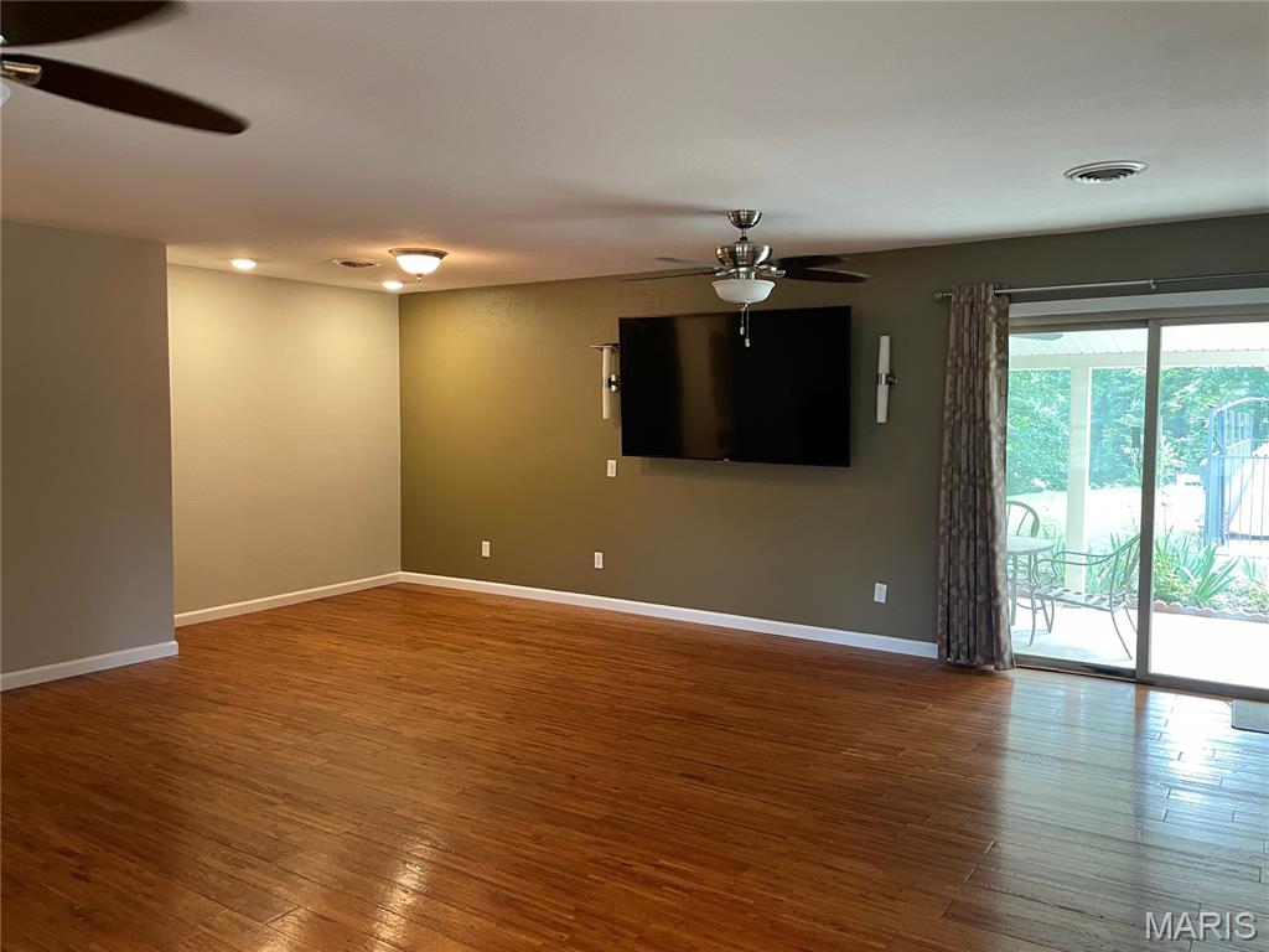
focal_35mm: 26
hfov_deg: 67.3
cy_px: 476
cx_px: 634
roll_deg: -0.1
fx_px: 953
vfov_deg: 53.1
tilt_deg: -3.7
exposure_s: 1/60
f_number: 1.6
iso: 160
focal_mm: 4.2
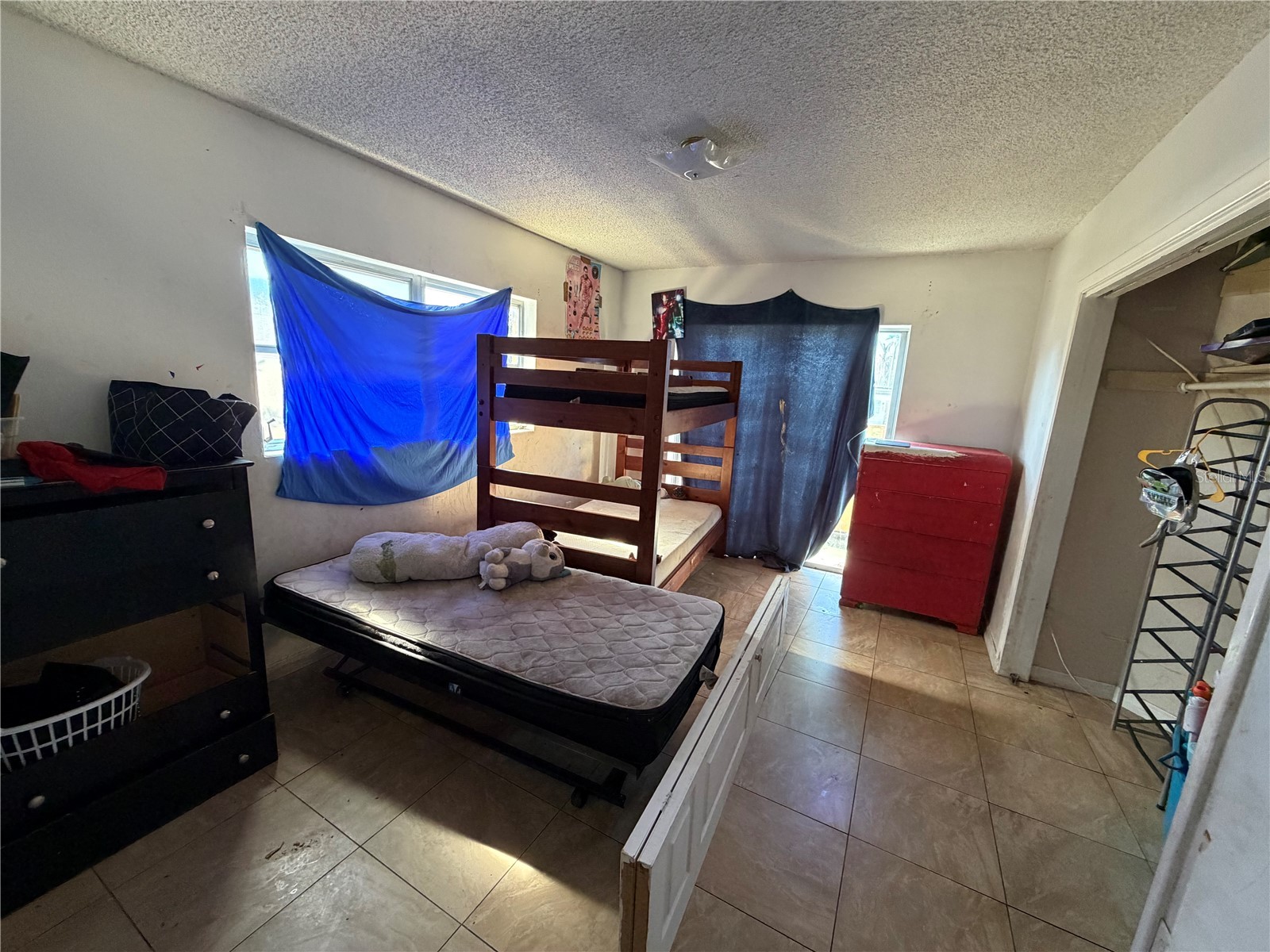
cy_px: 476
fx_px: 514
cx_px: 635
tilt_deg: -11.3
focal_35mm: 14
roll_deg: -3.2
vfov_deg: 85.7
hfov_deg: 102.1
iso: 400
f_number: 2.2
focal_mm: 2.22
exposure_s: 1/60
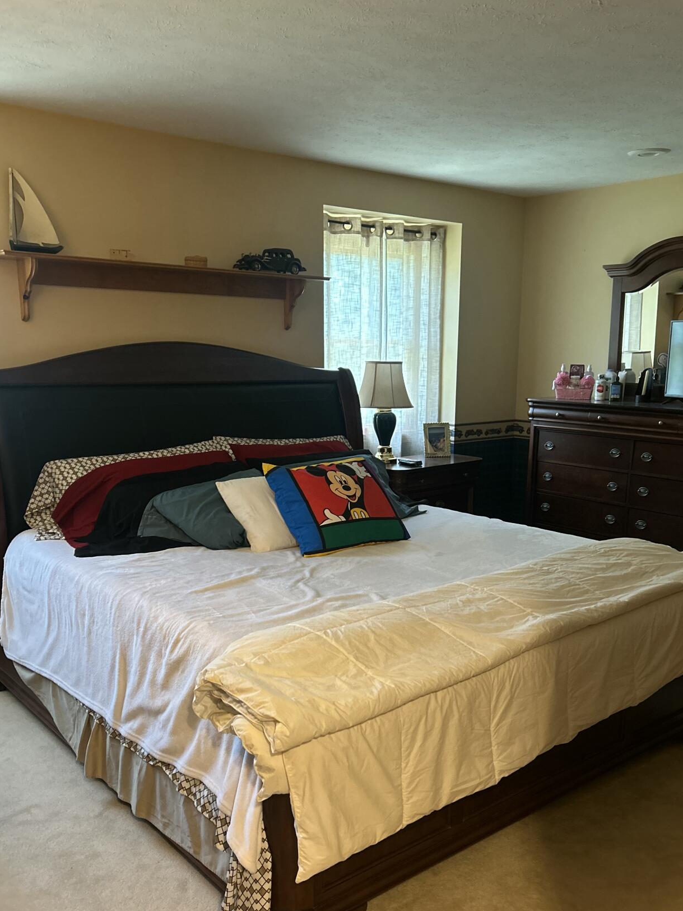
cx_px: 374
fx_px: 842
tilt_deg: -12.2
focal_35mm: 32
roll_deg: -1.2
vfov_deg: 56.6
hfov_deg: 44.1
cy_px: 523
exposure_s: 1/60
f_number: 1.5
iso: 400
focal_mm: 5.7
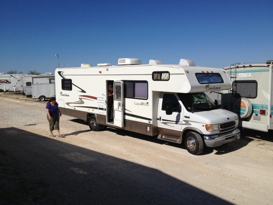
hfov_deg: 52.6
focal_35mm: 35
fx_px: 276
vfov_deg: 40.7
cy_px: 102
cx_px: 136
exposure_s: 1/4608
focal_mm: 4.28
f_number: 2.4
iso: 50
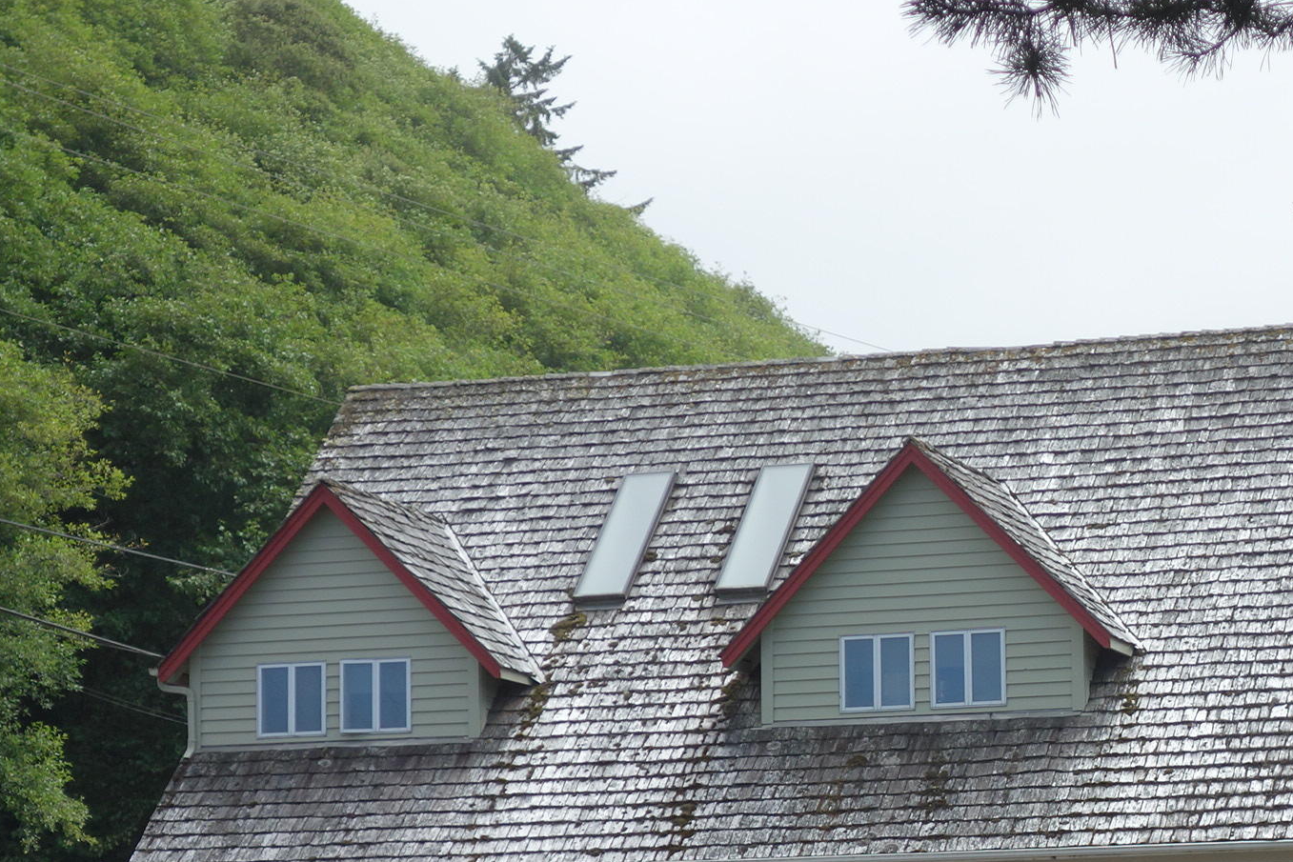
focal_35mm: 125
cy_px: 804
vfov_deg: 10.9
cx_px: 1083
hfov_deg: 16.2
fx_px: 4490
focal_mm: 23.01
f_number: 3.5
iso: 125
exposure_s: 1/800
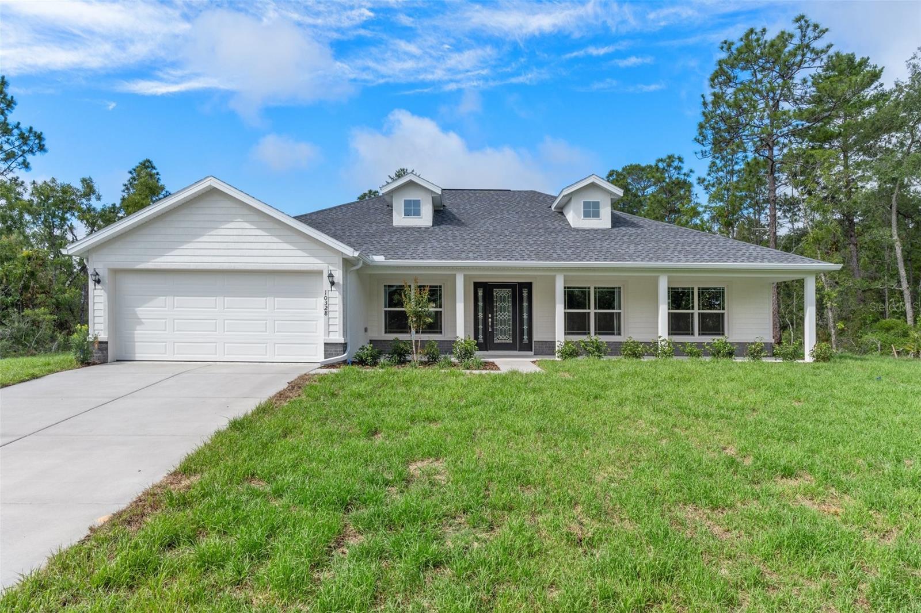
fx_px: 575
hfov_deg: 77.3
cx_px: 460
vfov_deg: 56.1
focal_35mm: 22
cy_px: 306
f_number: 8
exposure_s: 1/400
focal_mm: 15
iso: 320
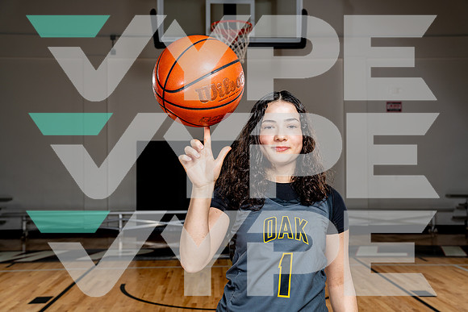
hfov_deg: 46.4
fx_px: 546
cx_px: 234
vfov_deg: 31.9
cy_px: 156
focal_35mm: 42
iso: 200
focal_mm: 42
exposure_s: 1/250
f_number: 5.6
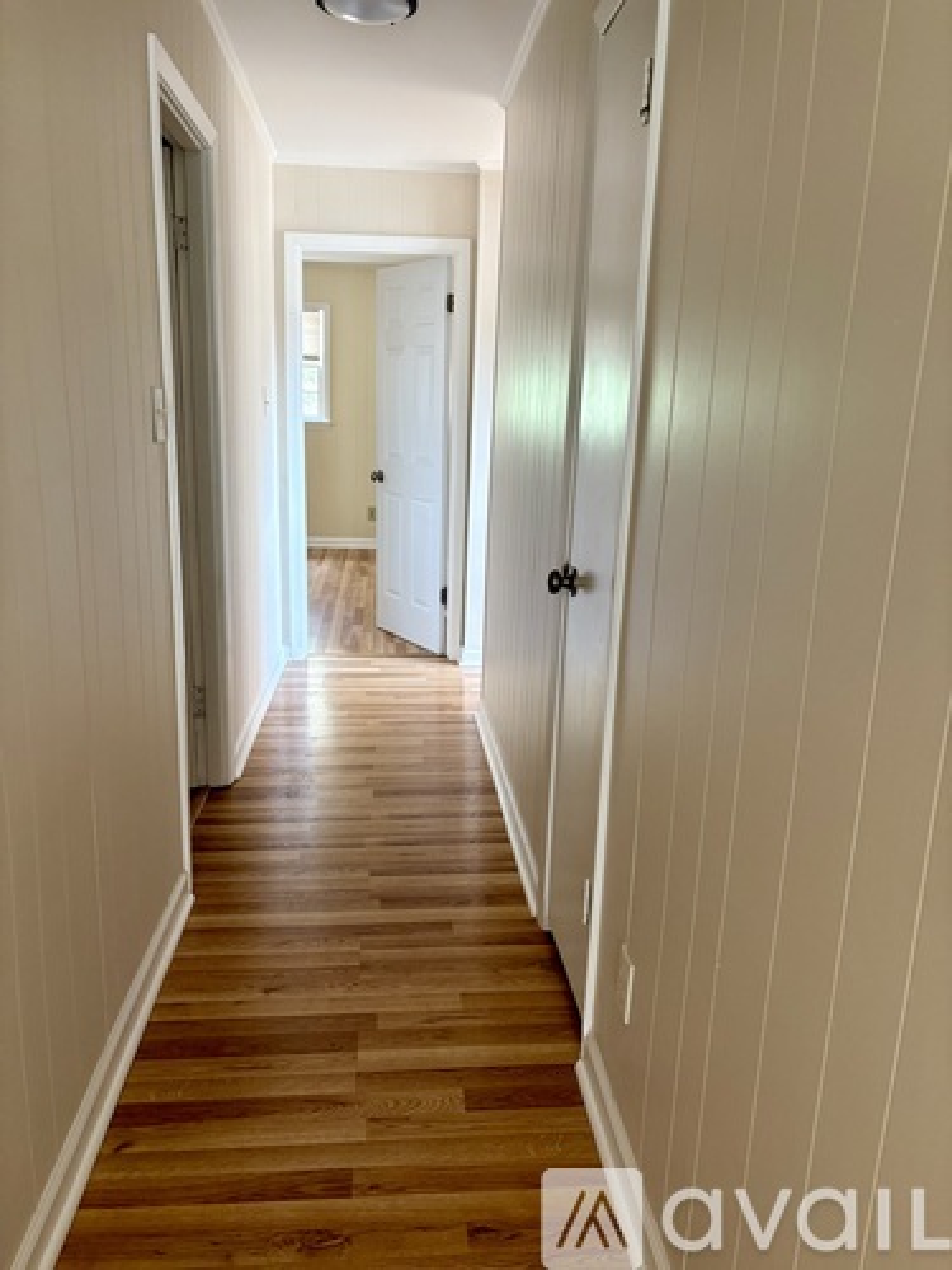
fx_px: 953
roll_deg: -1.3
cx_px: 476
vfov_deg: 67.3
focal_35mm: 26
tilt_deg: -12.3
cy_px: 635
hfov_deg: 53.1
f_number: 1.6
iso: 200
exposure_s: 1/60
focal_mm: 5.96
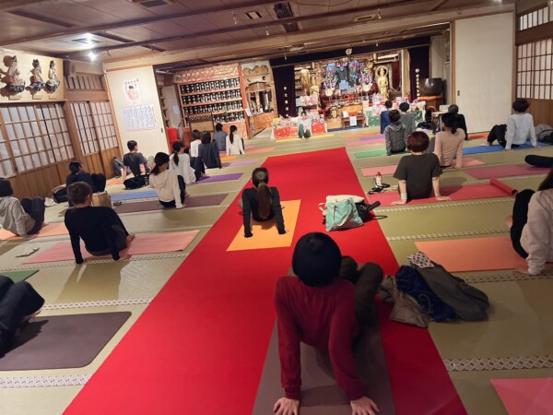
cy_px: 208
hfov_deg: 67.3
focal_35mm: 26
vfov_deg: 53.1
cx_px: 276
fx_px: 415
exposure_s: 1/30
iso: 640
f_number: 1.5
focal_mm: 5.7
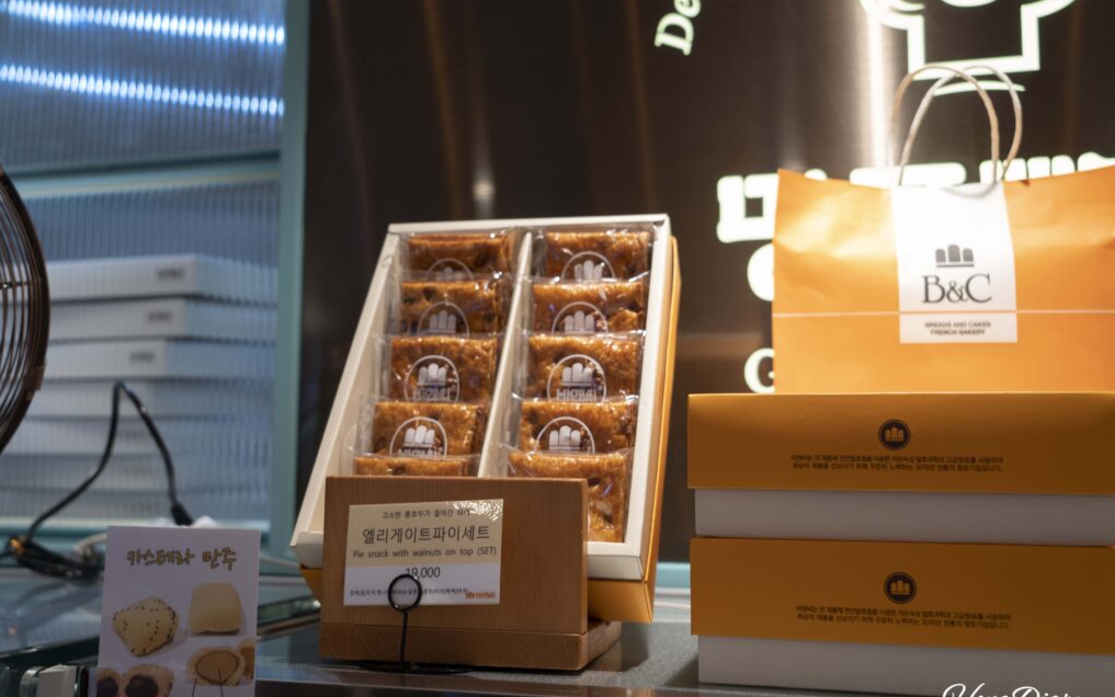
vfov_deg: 32.8
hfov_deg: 50.4
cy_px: 360
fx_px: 1185
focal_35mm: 39
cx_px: 560
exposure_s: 1/60
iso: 400
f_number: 5
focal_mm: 38
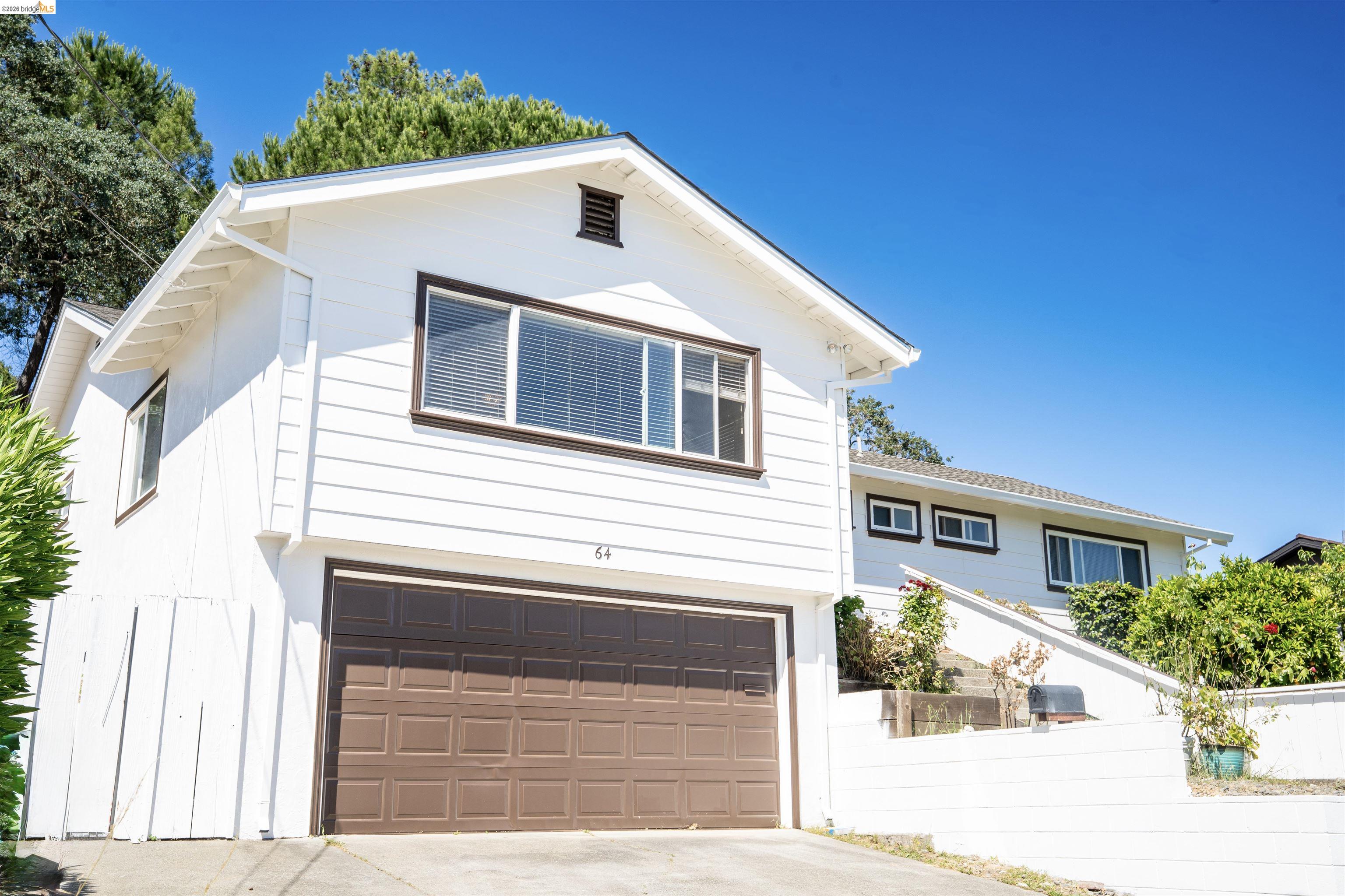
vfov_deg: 36.9
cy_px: 448
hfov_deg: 53.1
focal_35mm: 36
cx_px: 672
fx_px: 1345
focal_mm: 36
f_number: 9
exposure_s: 1/160
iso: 80
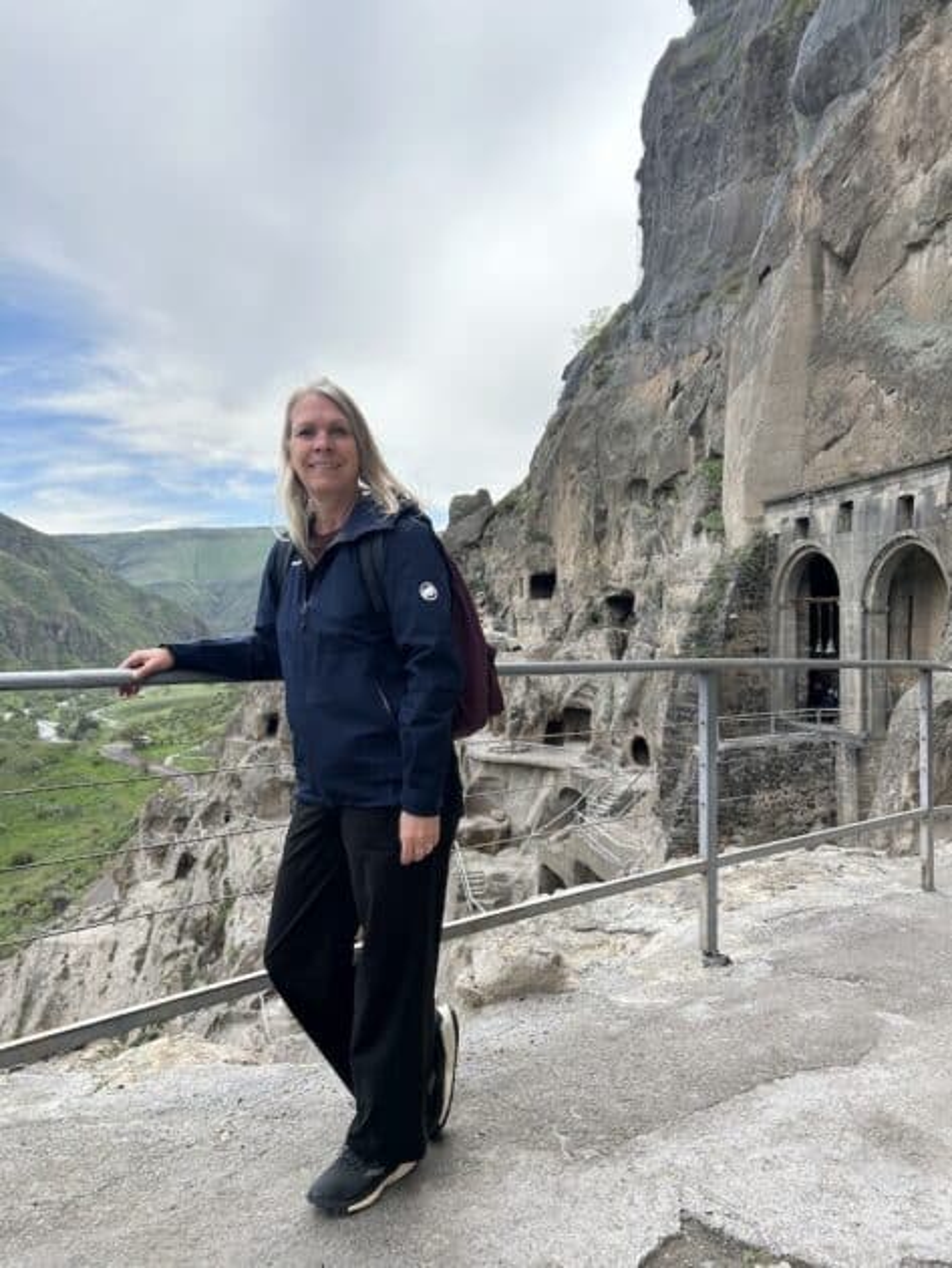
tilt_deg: -1.2
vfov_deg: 67.3
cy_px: 634
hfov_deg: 53.1
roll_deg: +0.6
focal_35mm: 26
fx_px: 953
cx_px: 476
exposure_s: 1/4831
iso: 50
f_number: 1.5
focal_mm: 5.7
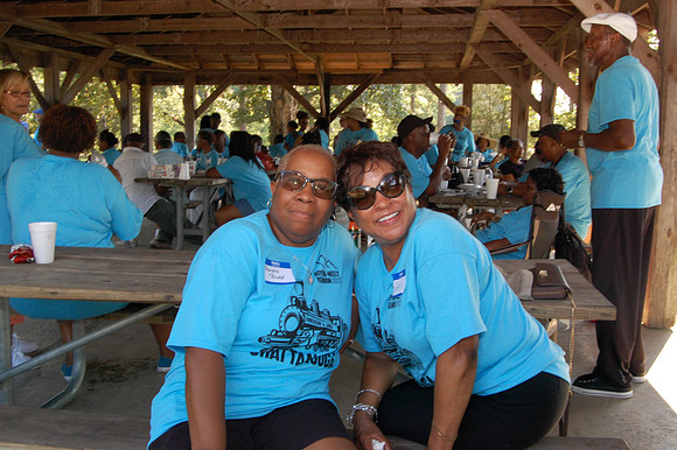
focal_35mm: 36
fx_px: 677
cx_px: 338
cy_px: 225
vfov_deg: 36.8
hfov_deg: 53.2
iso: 800
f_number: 11
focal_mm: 24
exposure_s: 1/60
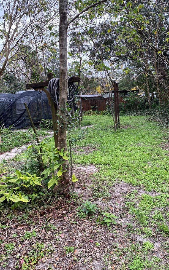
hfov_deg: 44.5
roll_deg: +3.1
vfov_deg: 66.5
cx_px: 89
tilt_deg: -9.9
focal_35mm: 28
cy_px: 135
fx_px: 206
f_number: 1.8
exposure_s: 1/238
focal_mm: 4.25
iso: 32
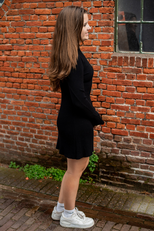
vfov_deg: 39.6
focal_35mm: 50
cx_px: 77
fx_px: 321
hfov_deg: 27.0
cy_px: 116
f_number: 2.5
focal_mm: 50
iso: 250
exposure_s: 1/1000
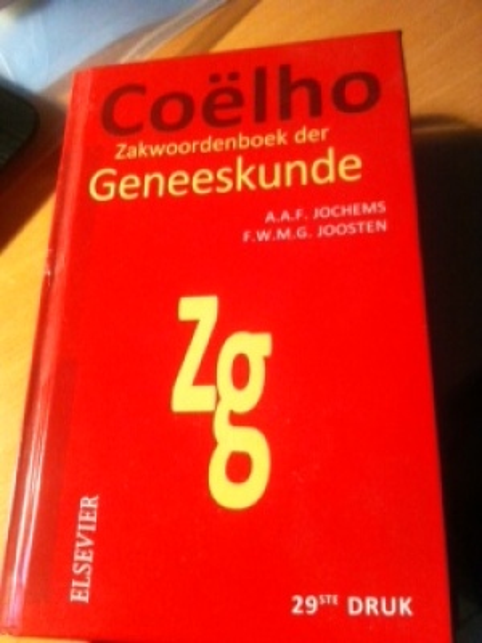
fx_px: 650
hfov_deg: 40.7
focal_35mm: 35
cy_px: 322
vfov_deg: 52.6
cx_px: 241
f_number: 2.8
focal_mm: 3.85
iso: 400
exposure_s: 1/17
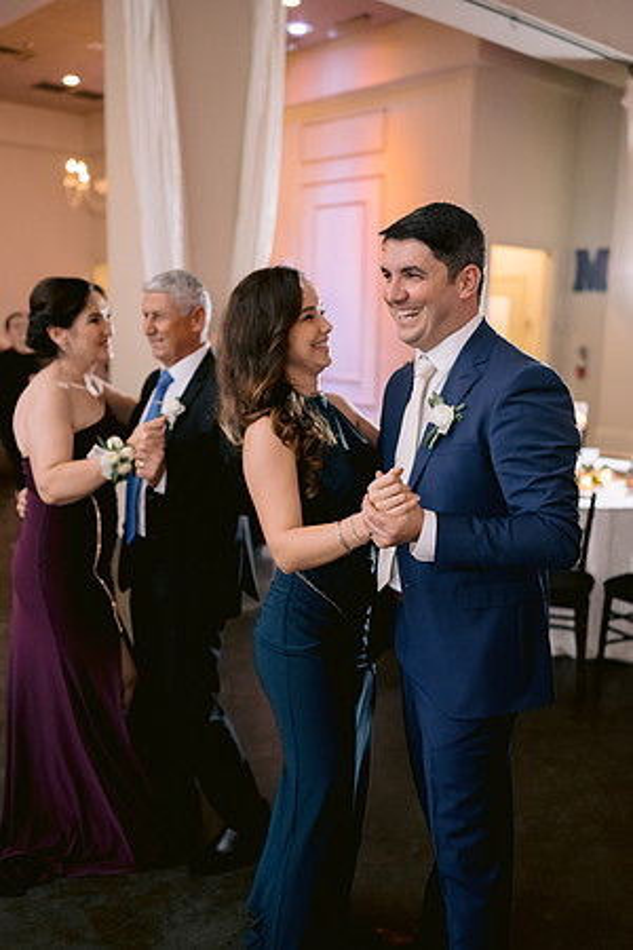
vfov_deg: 54.4
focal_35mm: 35
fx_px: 923
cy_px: 475
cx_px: 316
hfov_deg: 37.9
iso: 1600
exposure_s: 1/125
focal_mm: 35
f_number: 2
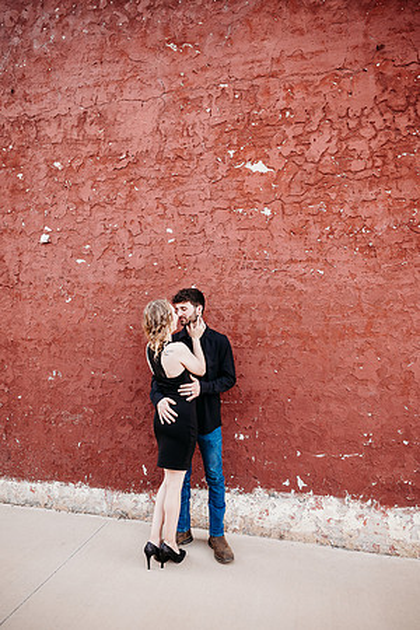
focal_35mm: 24
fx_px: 420
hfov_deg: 53.1
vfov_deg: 73.7
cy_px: 315
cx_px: 210
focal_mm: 24
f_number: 2.8
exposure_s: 1/640
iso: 250
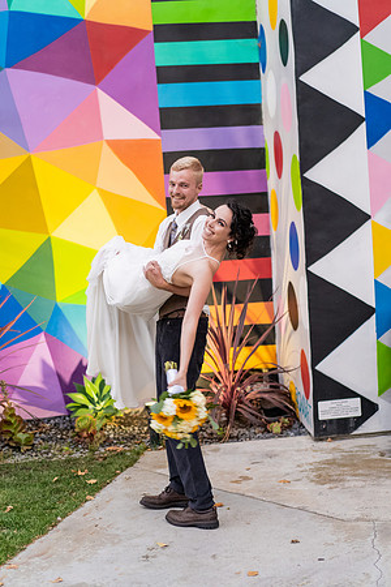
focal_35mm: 55
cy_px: 294
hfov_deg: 24.6
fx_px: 896
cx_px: 196
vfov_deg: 36.2
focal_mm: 55
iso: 500
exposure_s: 1/160
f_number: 2.2
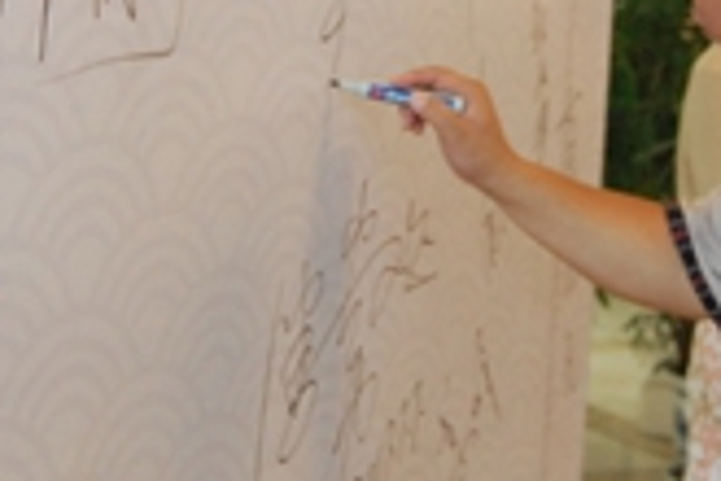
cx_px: 476
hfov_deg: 17.3
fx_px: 2363
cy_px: 48
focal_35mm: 118
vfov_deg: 11.5
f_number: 4.2
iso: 1600
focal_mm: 26
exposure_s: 1/40
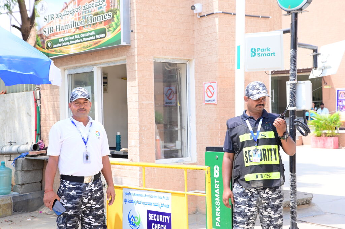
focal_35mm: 34
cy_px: 114
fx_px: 330
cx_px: 172
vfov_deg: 38.3
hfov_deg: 55.1
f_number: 7.1
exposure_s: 1/160
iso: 250
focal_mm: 34.5
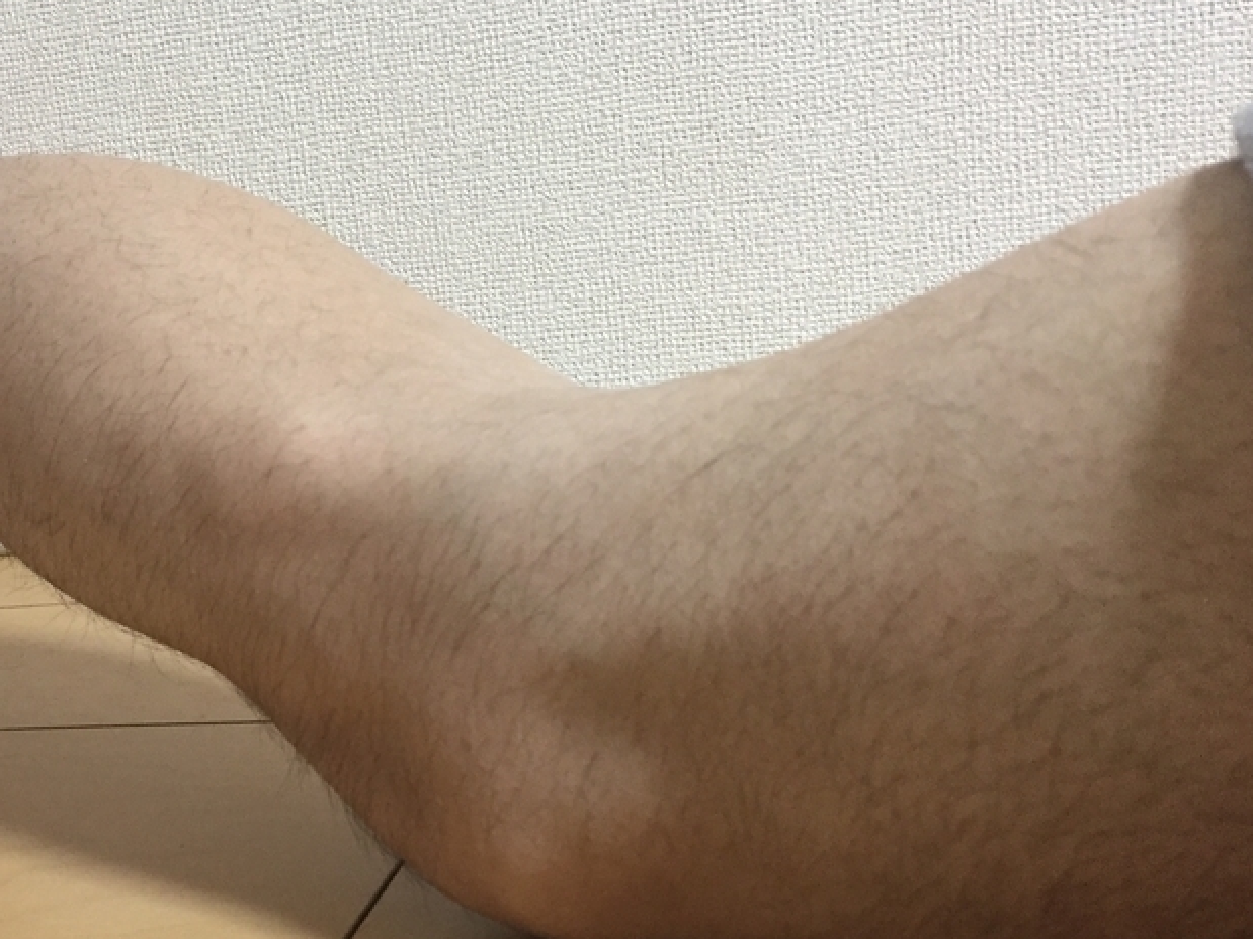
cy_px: 548
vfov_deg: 30.2
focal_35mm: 48
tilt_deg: -13.4
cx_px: 401
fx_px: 1737
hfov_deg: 39.1
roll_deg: +6.9
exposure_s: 1/30
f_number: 2.2
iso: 160
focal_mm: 4.15
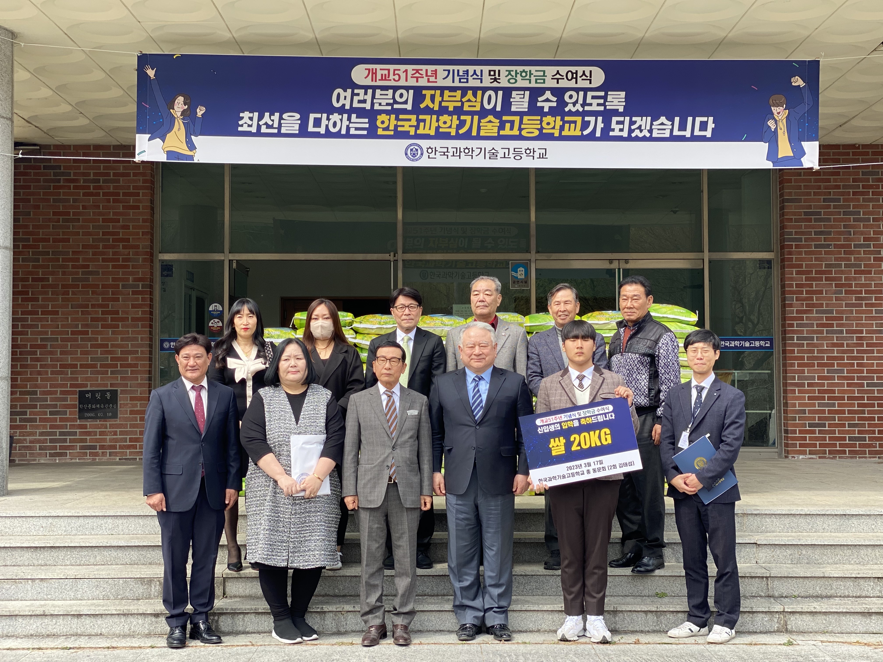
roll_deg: -0.2
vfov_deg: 28.0
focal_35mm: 52
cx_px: 442
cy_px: 331
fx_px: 1326
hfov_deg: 36.8
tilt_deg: +3.7
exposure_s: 1/413
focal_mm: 6
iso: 20
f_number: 2
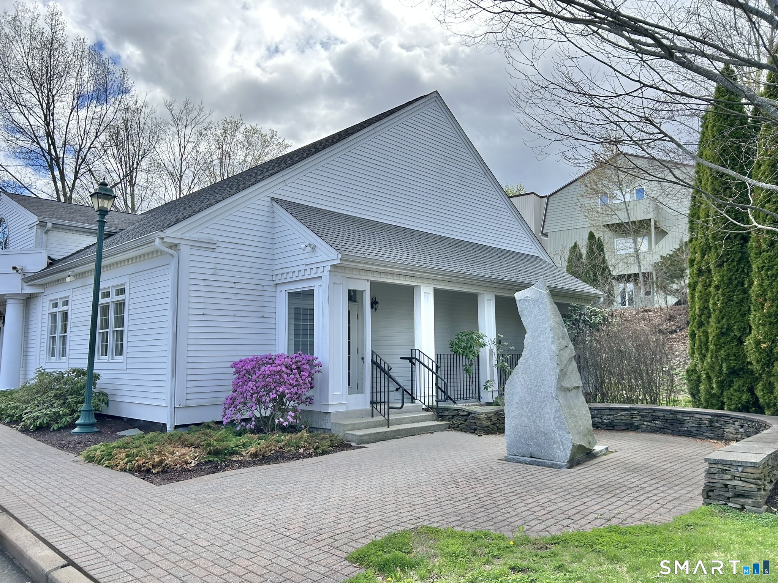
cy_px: 292
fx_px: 584
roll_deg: +0.1
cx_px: 389
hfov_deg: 67.3
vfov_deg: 53.1
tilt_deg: +6.1
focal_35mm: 26
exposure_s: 1/2165
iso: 50
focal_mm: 5.7
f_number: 1.5
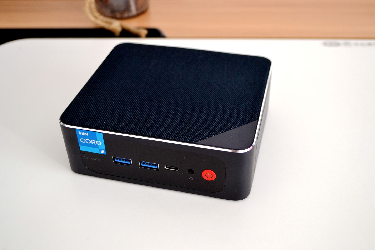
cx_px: 188
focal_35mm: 45
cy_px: 125
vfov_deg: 29.9
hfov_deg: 43.6
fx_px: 469
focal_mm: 30
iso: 400
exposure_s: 1/60
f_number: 4.5
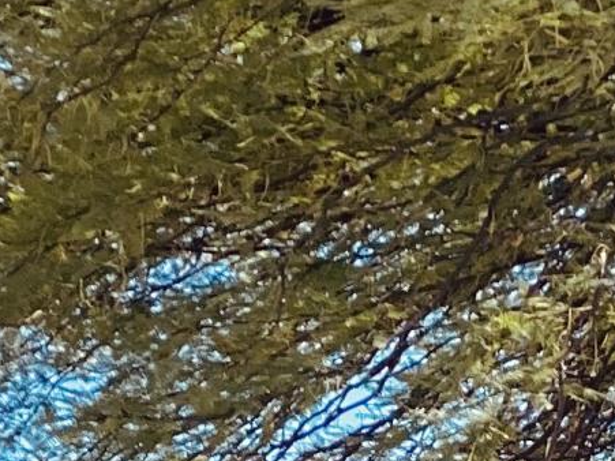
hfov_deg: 5.7
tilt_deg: +2.5
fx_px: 6146
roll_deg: -1.5
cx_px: 646
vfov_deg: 4.1
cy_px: 1393
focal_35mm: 346
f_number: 2
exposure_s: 1/505
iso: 20
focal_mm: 6
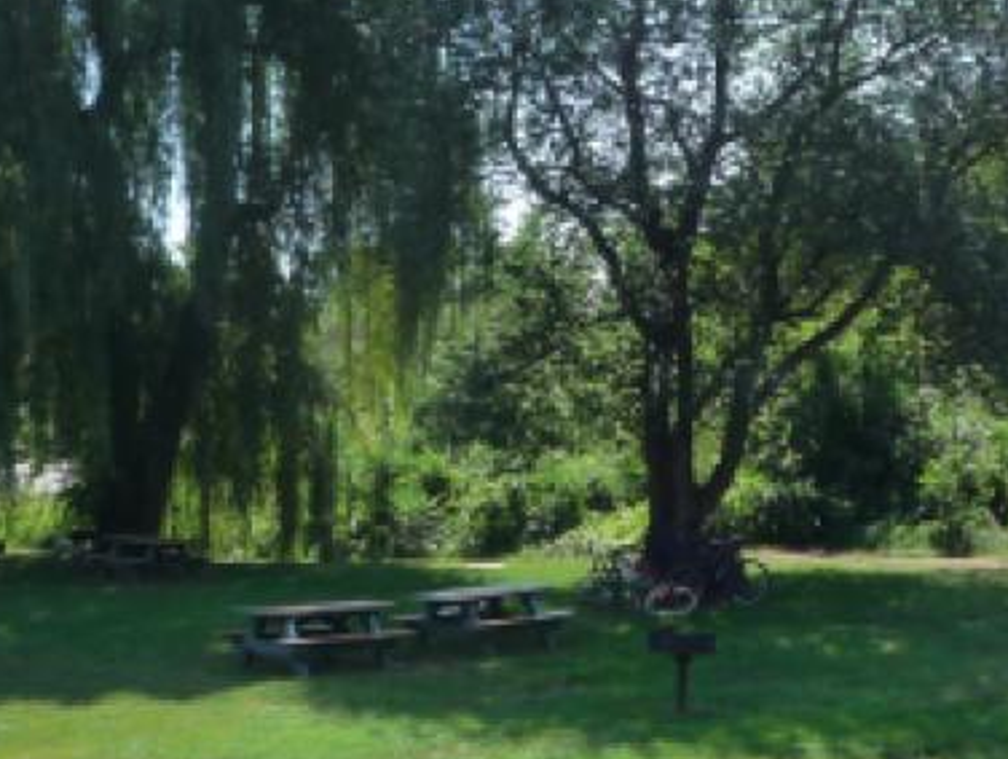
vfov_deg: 21.6
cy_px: 312
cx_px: 716
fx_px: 1983
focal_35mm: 68
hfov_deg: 28.2
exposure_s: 1/500
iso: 160
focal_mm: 4.4
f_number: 4
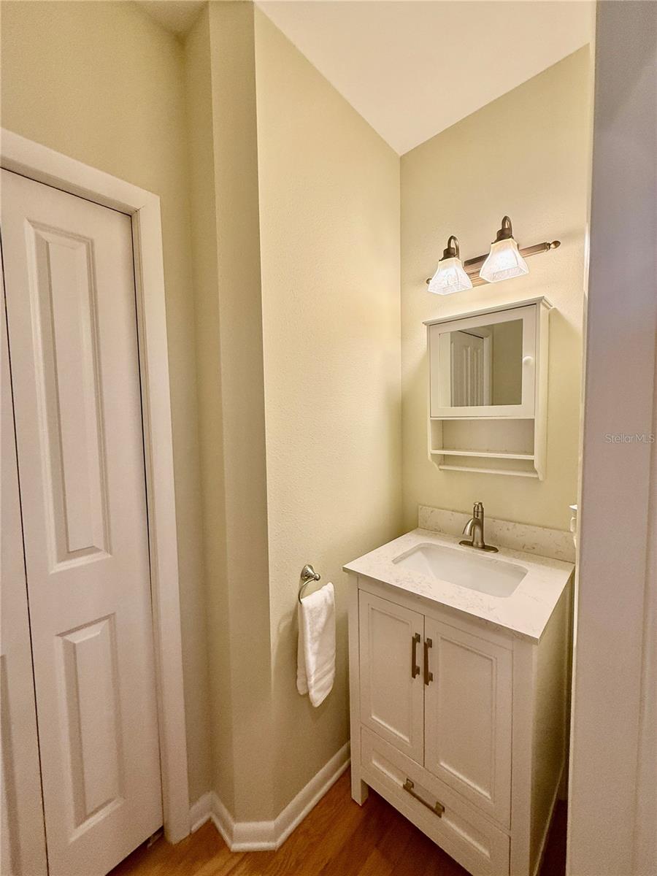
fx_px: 354
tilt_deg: -1.4
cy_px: 438
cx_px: 328
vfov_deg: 102.1
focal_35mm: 14
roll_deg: +0.8
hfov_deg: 85.7
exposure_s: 1/120
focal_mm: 2.22
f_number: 2.2
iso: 160
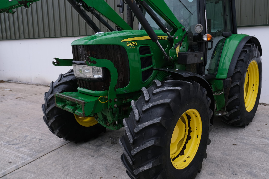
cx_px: 155
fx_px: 209
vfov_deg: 46.3
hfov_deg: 65.1
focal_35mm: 28
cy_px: 78
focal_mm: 15
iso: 320
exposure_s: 1/140
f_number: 5.6
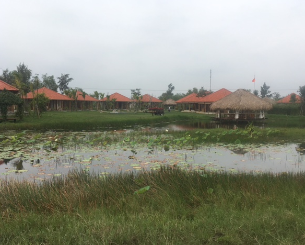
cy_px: 121
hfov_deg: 57.1
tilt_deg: -3.3
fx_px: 280
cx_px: 160
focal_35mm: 31
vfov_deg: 47.2
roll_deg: -1.3
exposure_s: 1/1876
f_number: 2.2
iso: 25
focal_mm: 4.15
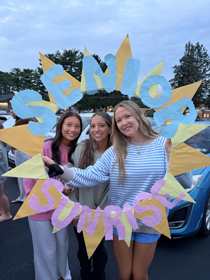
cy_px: 140
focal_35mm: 24
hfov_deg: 56.8
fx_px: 194
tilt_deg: -9.9
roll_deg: -0.9
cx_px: 105
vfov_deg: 71.6
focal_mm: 6.76
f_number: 1.78
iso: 640
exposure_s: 1/40
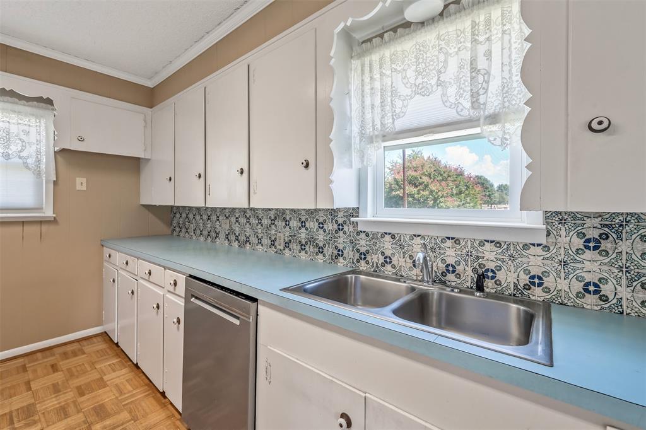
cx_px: 323
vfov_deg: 77.3
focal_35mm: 15
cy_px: 215
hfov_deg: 100.4
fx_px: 269
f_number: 8
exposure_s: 1/25
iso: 800
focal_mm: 15
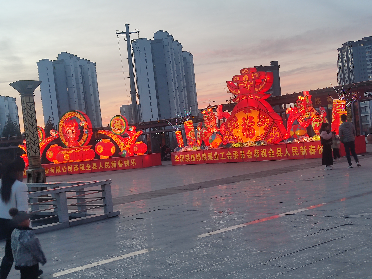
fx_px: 548
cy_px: 145
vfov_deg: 28.6
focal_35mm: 51
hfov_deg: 37.5
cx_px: 192
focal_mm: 6.72
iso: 108
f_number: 1.69
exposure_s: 1/100
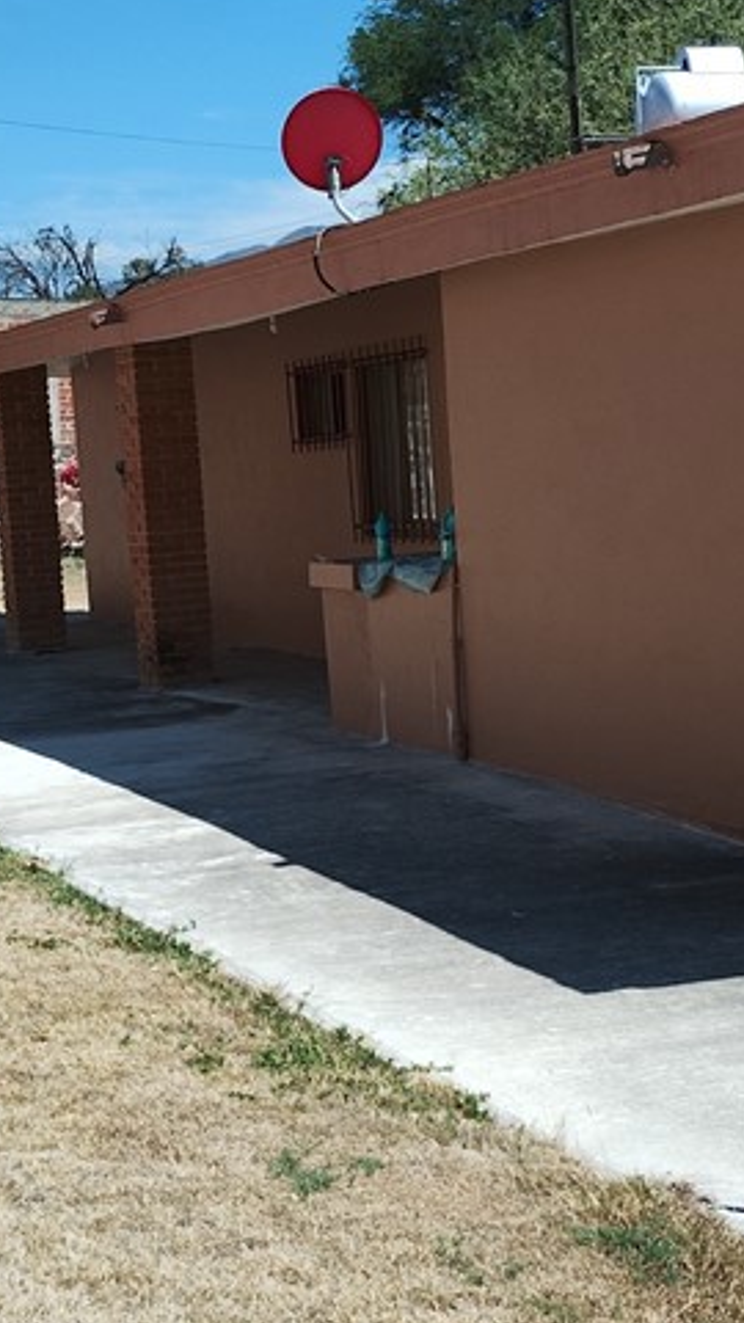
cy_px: 664
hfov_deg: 18.4
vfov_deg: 32.4
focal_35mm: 65
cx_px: 178
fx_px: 2280
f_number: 1.8
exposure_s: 1/659
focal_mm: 4.27
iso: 100
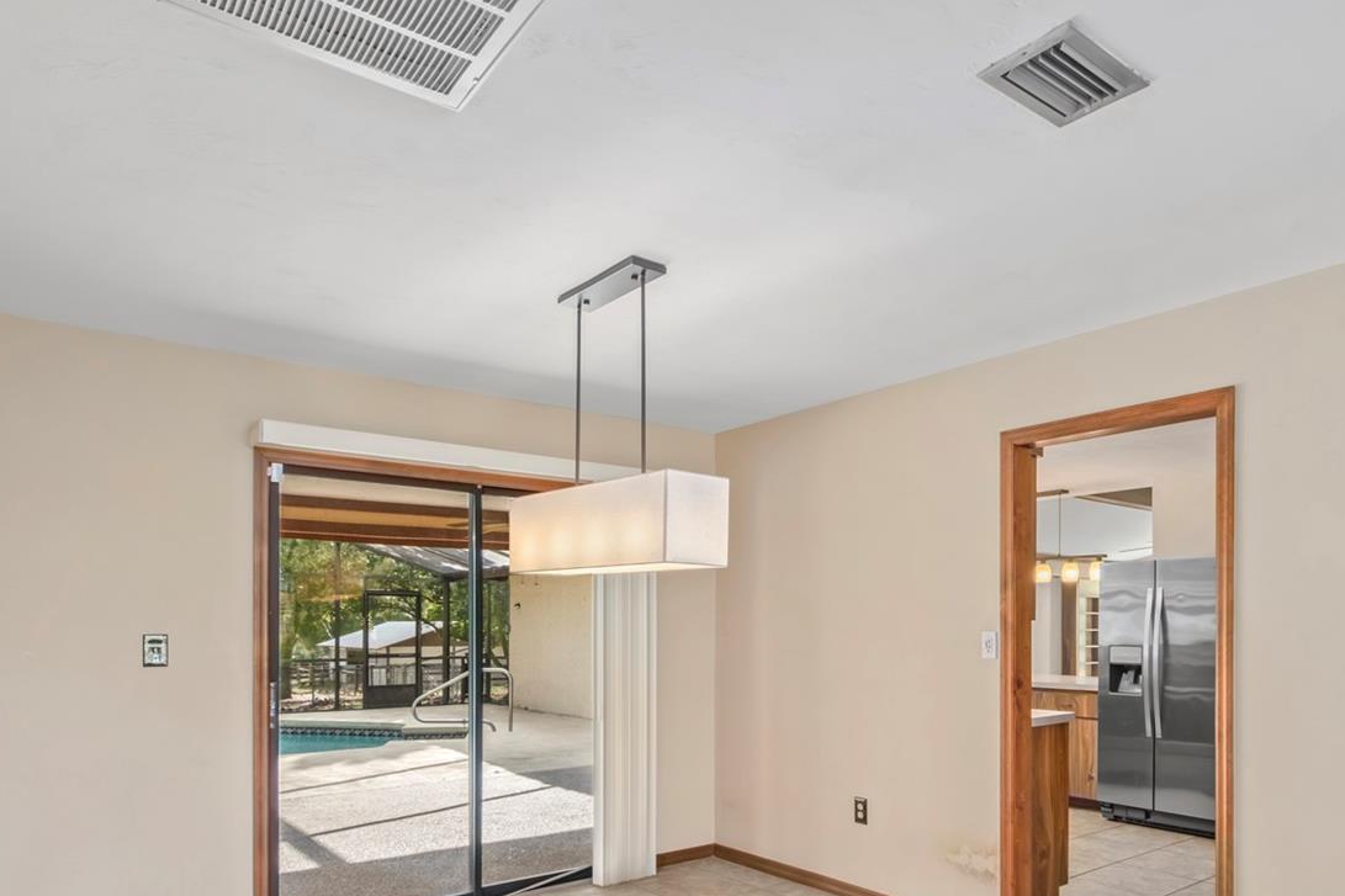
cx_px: 740
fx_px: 822
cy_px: 616
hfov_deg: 78.4
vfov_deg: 55.7
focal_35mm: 22
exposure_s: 1/3
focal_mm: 10
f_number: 9
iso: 250
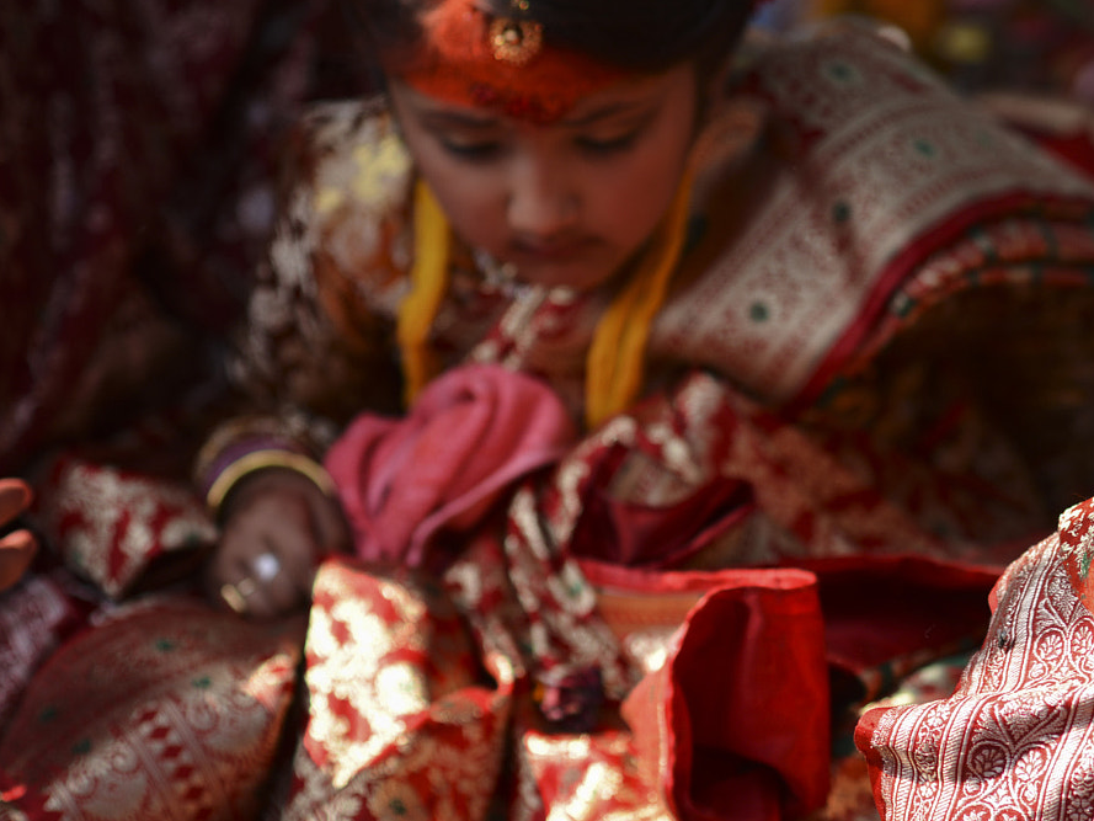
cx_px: 864
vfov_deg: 10.1
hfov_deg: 13.4
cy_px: 452
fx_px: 4646
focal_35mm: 147
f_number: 2.8
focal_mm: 85
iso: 100
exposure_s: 1/800
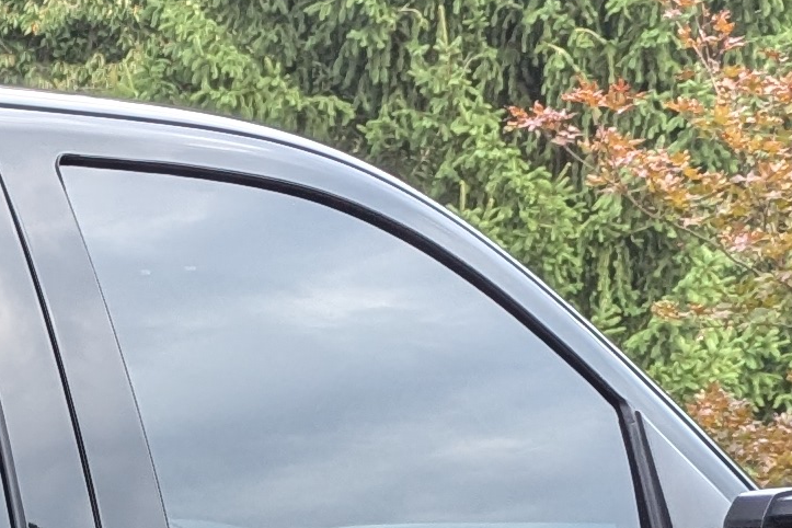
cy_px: 1193
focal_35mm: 141
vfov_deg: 8.9
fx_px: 3102
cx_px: -731
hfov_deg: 12.9
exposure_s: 1/167
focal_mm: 6.81
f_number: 1.85
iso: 39
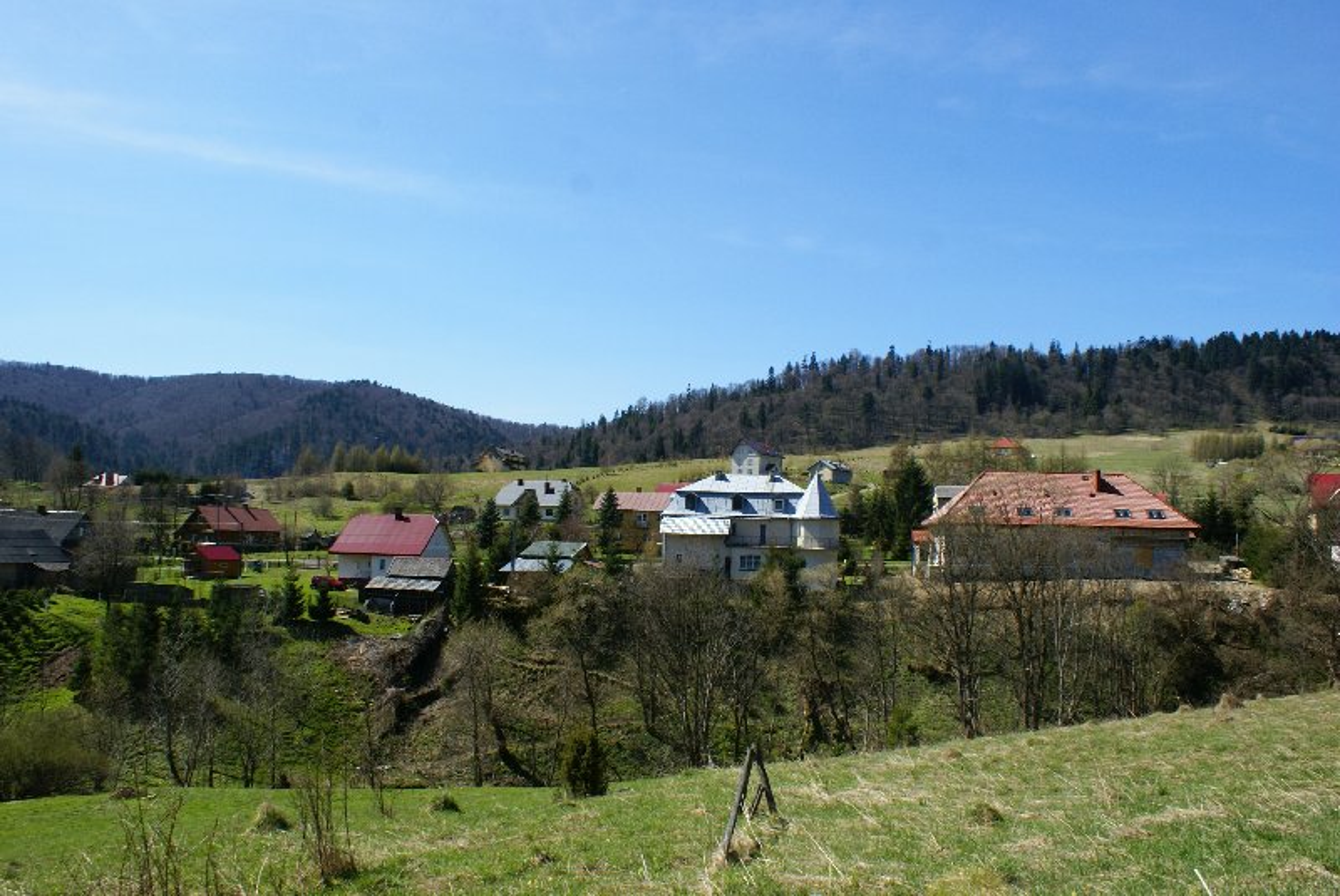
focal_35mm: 27
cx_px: 670
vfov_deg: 48.0
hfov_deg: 67.3
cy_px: 448
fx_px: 1006
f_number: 10
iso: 100
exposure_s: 1/320
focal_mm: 18
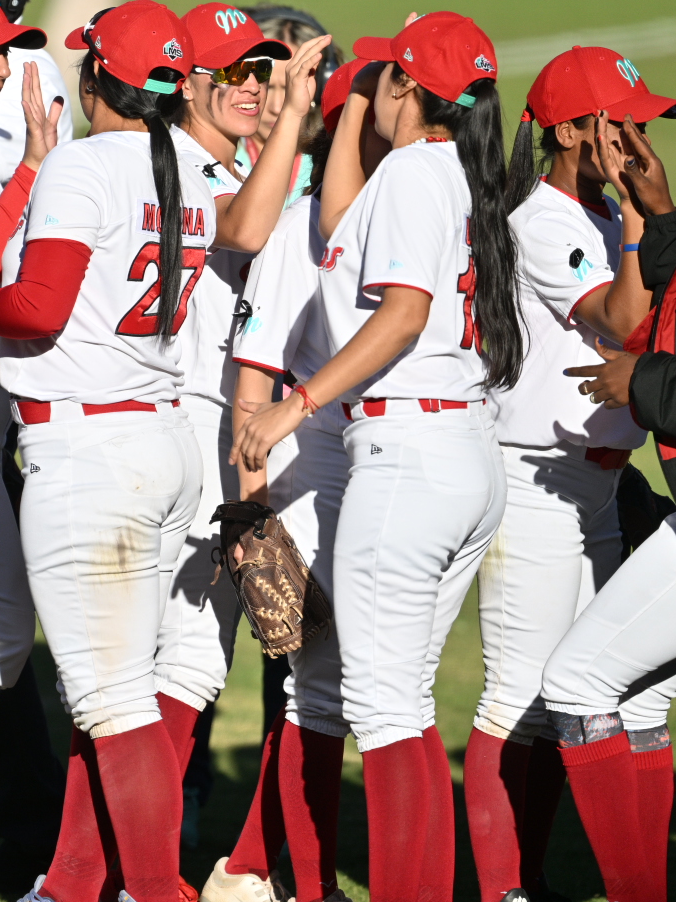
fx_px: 18001
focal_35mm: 691
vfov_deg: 2.9
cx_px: 47
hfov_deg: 2.2
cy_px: 368
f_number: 3.2
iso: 320
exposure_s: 1/6400
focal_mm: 400
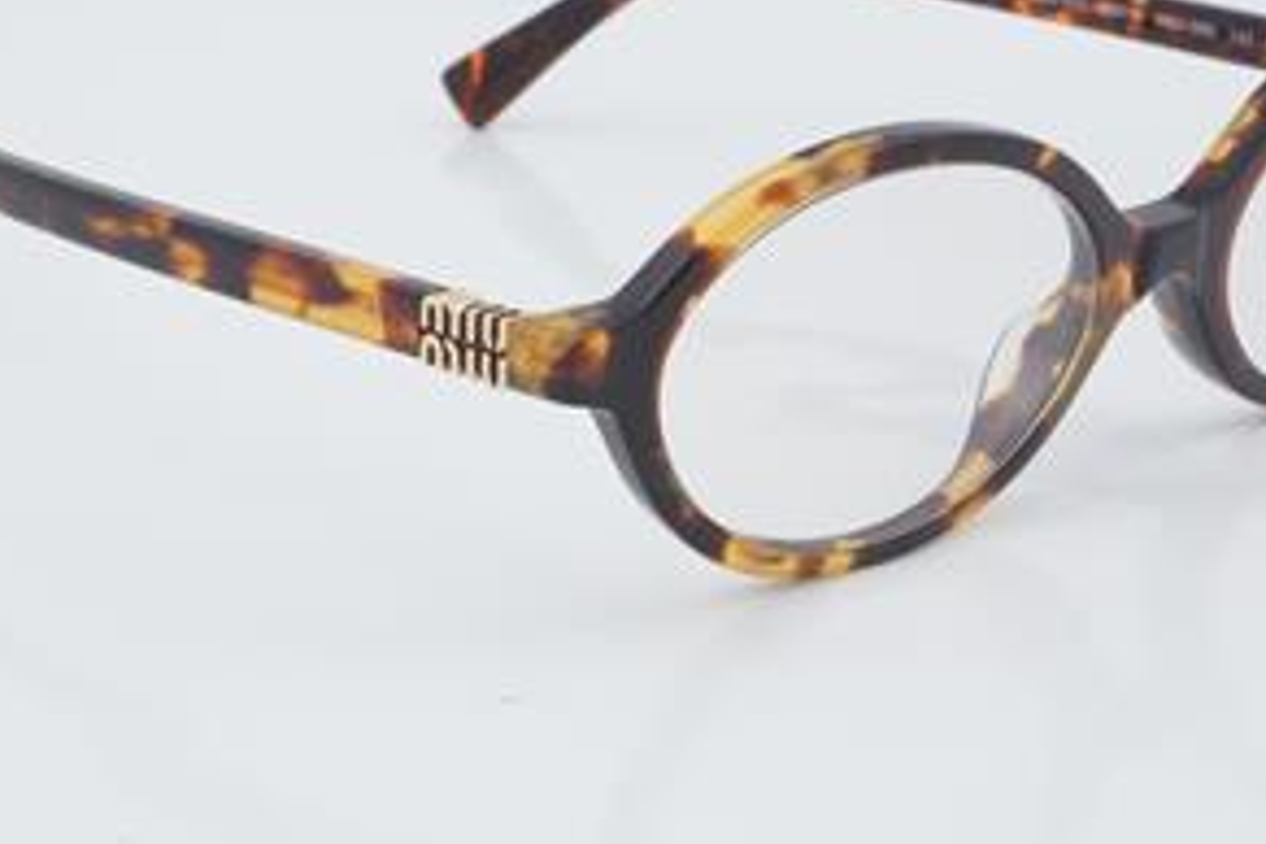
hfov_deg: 19.8
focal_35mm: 103
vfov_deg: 13.3
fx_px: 3622
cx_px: 674
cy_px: 283
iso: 100
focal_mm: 50
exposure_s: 1/3
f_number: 32
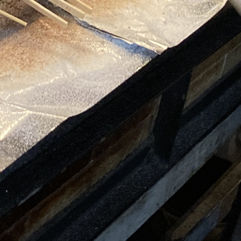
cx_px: 124
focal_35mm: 128
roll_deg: -14.8
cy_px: -218
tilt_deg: -12.2
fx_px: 1008
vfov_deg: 12.3
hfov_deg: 13.6
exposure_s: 1/50
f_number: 1.8
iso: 320
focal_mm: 3.99
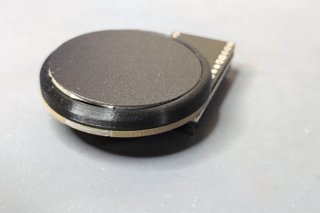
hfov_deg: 36.9
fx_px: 480
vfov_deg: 25.1
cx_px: 160
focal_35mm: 54
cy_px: 102
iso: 122
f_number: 1.89
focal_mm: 5.43
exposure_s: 1/33.3
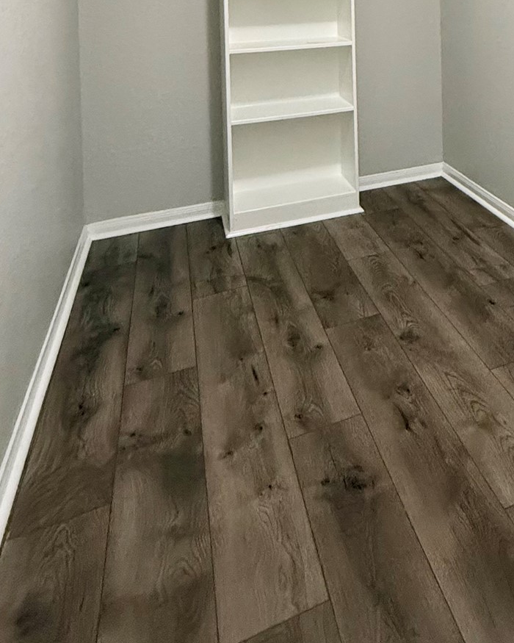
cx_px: 458
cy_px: -18
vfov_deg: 45.6
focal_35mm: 32
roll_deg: +0.7
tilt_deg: -0.1
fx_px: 608
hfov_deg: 42.2
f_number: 2.2
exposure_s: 1/60
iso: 640
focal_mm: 2.22
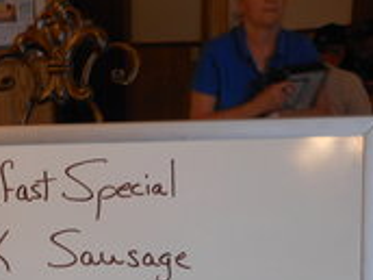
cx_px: 56
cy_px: 254
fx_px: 700
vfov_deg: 22.0
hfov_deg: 28.9
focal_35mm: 65
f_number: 3.7
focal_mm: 5
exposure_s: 1/30
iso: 160
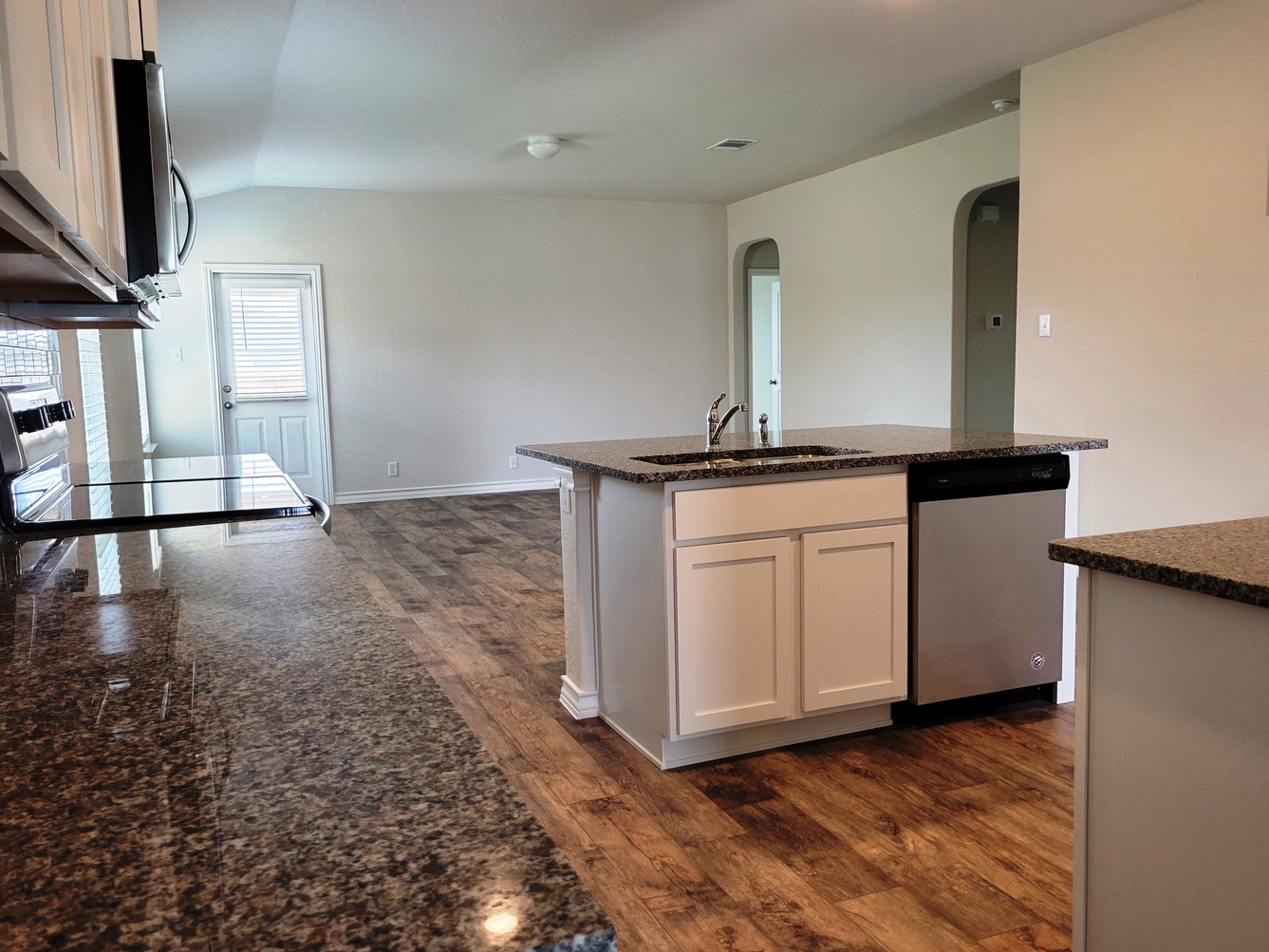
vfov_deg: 49.8
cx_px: 632
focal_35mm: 28
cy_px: 481
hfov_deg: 63.4
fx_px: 1027
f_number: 1.8
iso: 160
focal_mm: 5.4
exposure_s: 1/119
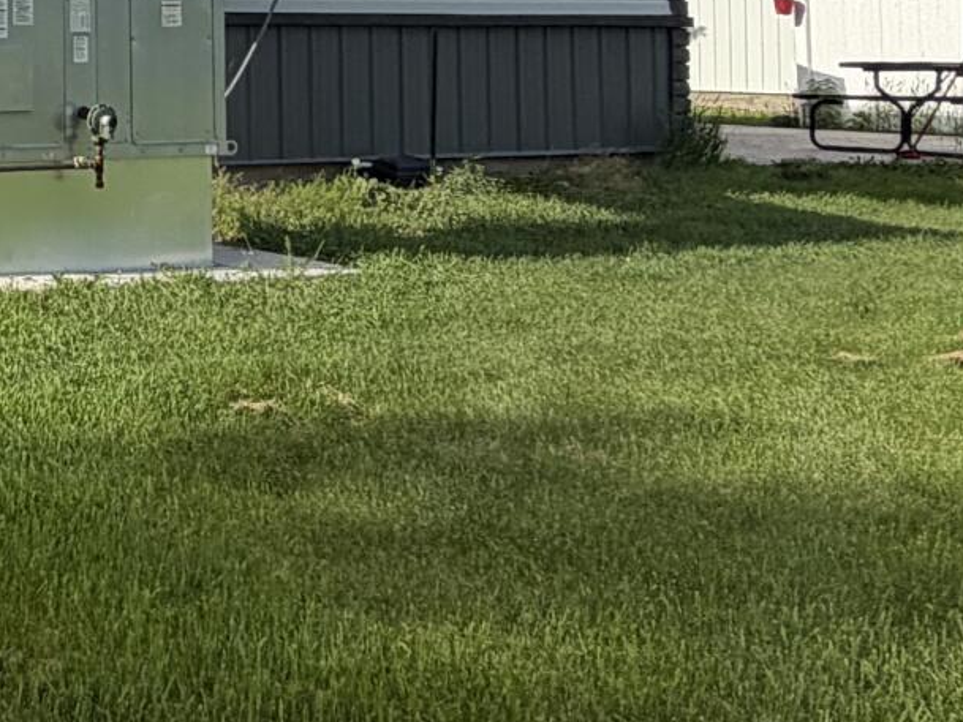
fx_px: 1920
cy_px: -54
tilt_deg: +2.3
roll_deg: +0.6
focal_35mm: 69
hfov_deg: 23.7
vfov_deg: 20.4
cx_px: -389
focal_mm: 2.22
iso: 25
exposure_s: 1/770
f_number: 2.2
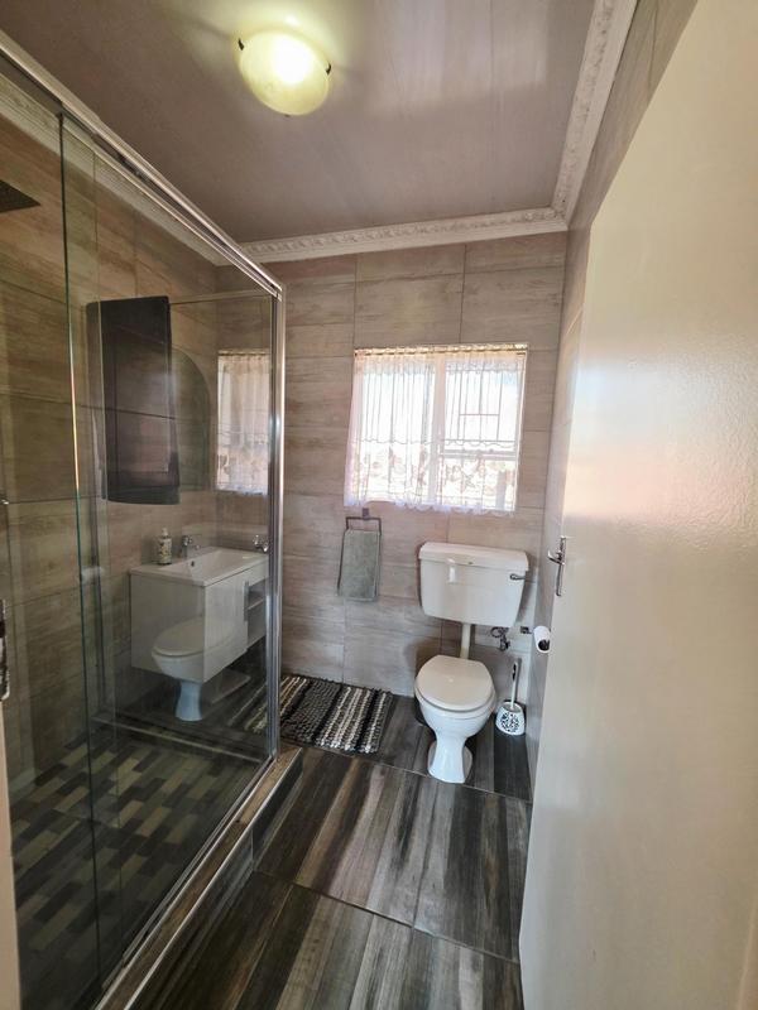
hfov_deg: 89.9
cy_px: 505
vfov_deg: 106.2
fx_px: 380
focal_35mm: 13
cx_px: 379
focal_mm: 2.2
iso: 160
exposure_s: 1/101
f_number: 1.9
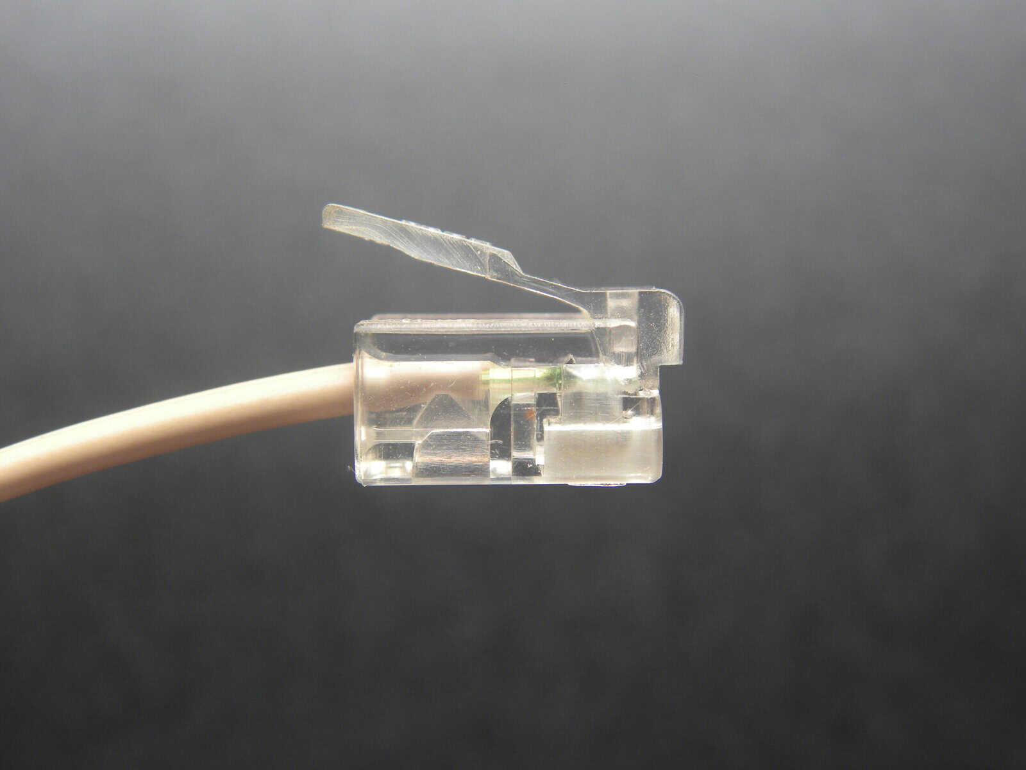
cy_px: 385
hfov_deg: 36.8
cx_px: 513
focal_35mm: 52
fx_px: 1541
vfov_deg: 28.0
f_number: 3.5
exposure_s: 1/85
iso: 64
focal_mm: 9.2
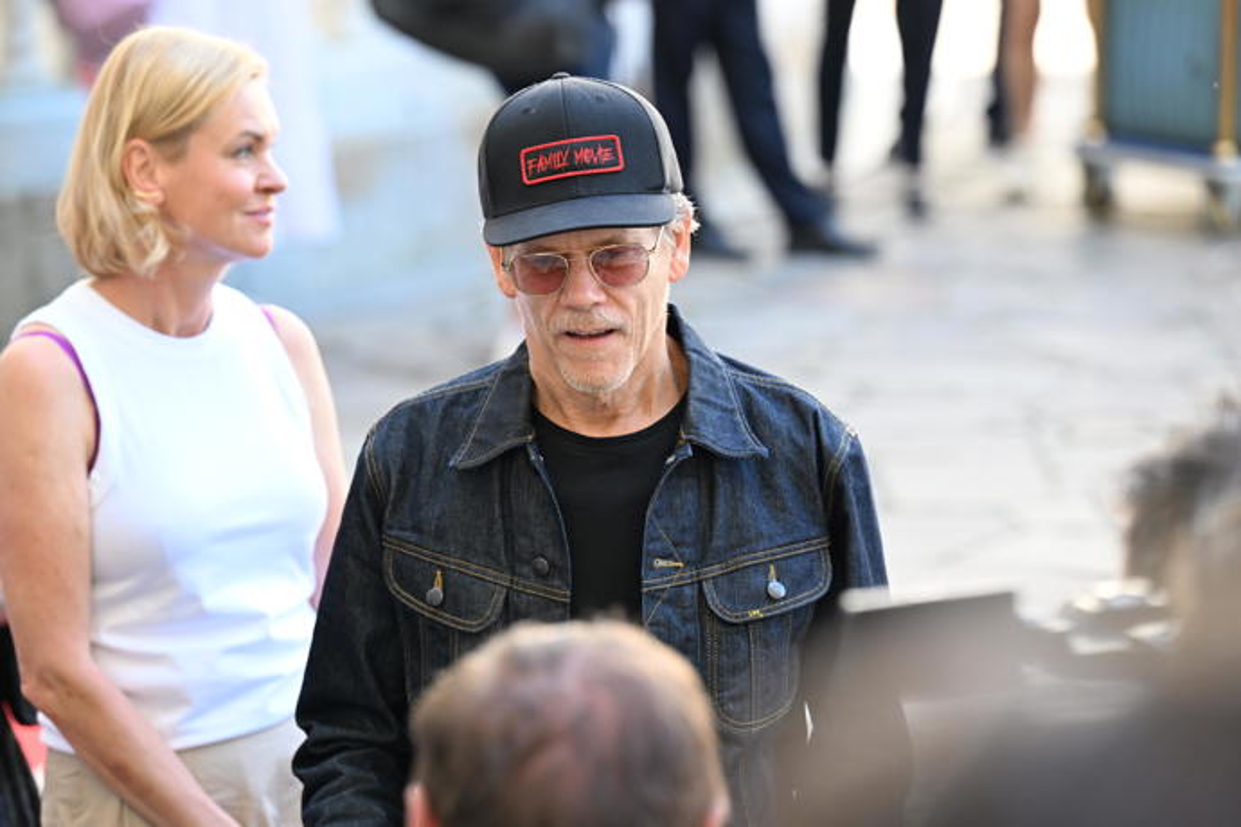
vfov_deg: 8.6
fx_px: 5515
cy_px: 414
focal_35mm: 160
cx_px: 620
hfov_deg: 12.8
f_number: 4.5
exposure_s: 1/400
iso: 1250
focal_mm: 160
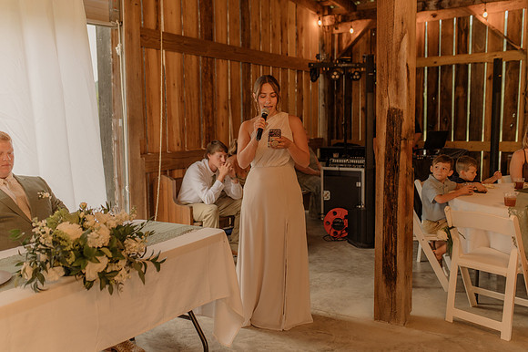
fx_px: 513
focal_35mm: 35
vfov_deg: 37.8
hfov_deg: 54.5
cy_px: 176
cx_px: 264
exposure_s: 1/200
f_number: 2
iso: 640
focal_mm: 35
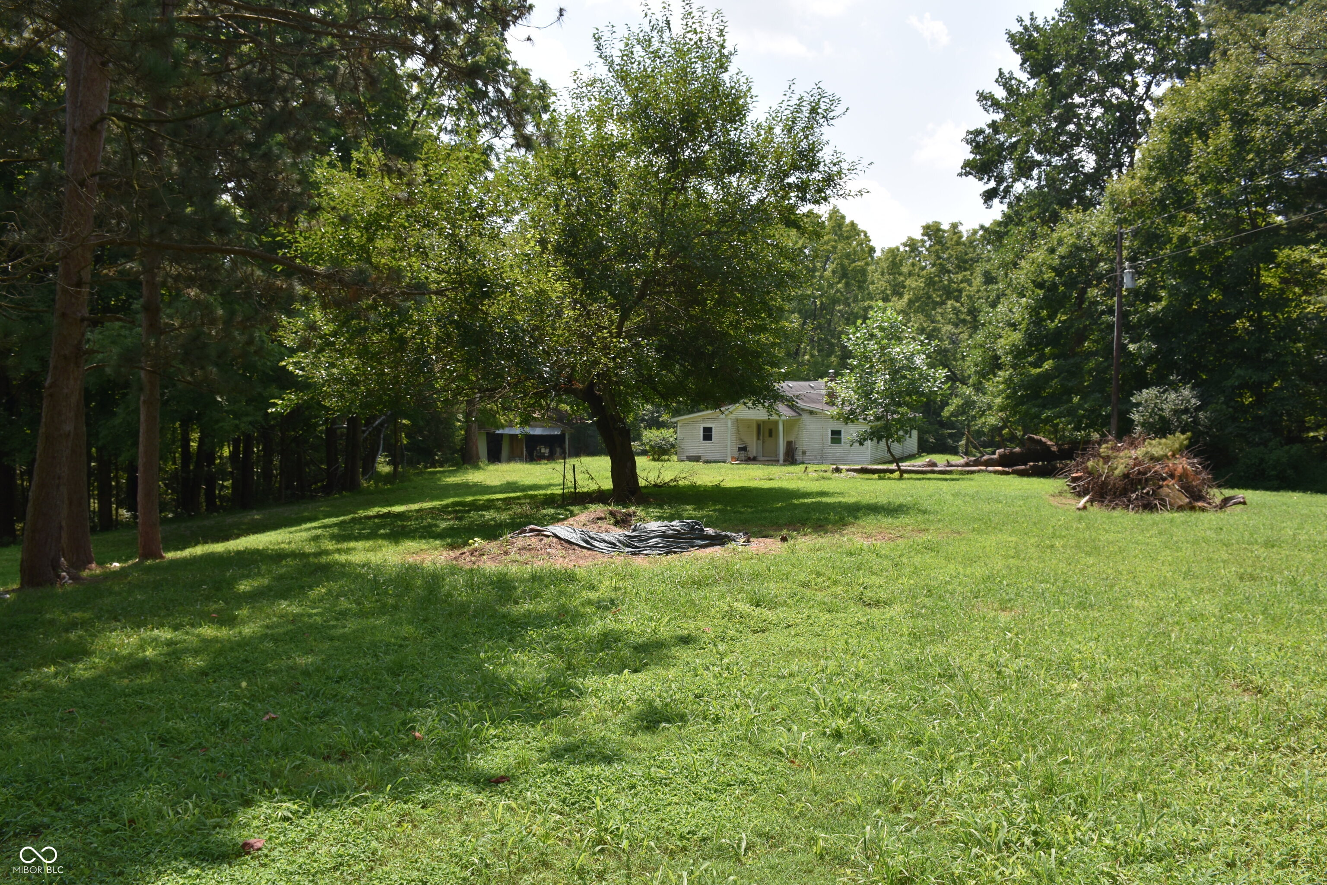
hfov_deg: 67.4
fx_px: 995
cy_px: 442
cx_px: 664
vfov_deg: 47.9
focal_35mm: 27
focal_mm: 18
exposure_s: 1/250
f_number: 7.1
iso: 100
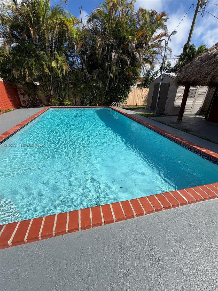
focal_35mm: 14
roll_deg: -1.3
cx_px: 109
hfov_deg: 85.7
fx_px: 118
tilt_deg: -25.1
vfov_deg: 102.1
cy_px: 146
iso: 20
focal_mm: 2.22
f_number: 2.2
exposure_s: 1/1033
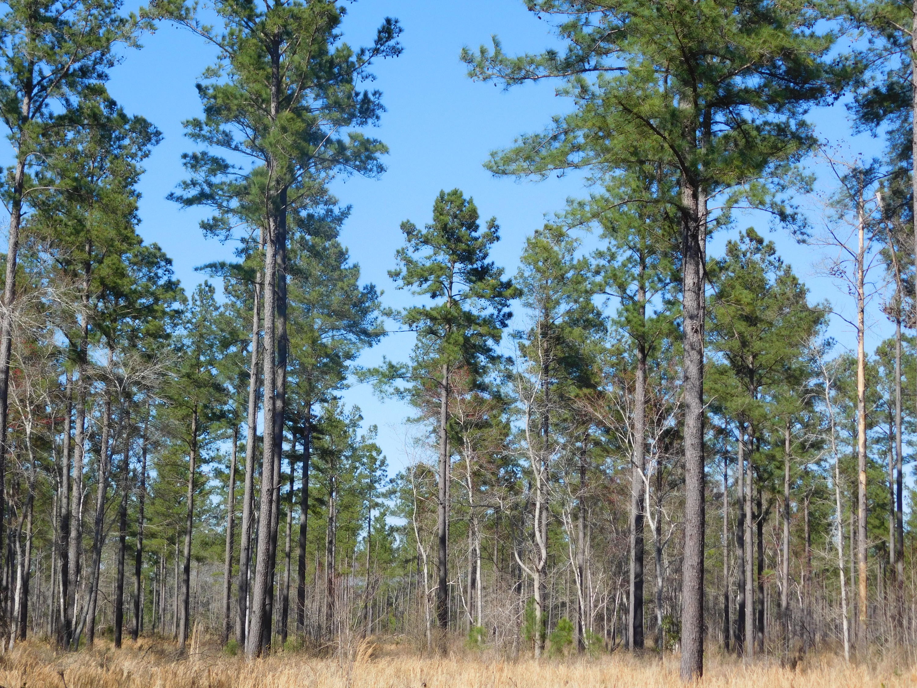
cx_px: 458
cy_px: 344
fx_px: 1881
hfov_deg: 27.4
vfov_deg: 20.7
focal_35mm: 71
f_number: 4.3
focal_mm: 12.6
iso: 125
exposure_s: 1/640
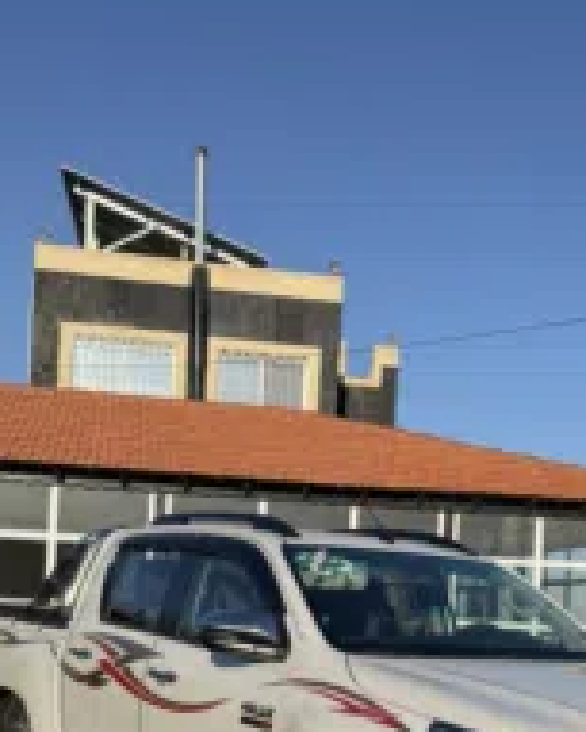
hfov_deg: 30.7
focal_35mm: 49
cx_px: 372
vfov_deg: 36.5
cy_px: 606
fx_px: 1061
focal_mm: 6.76
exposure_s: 1/4405
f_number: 1.78
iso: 80
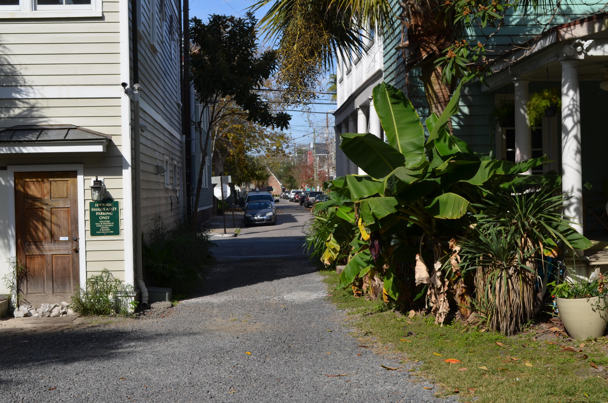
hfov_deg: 35.1
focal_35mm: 57
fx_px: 961
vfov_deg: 23.7
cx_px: 304
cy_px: 202
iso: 100
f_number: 8
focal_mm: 38
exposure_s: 1/250
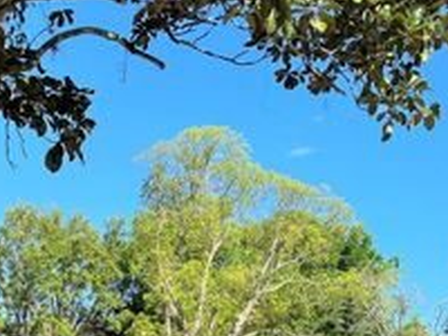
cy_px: 402
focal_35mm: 65
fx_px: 841
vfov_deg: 21.1
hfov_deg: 29.2
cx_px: 99
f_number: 1.6
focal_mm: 5.1
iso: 50
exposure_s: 1/1862
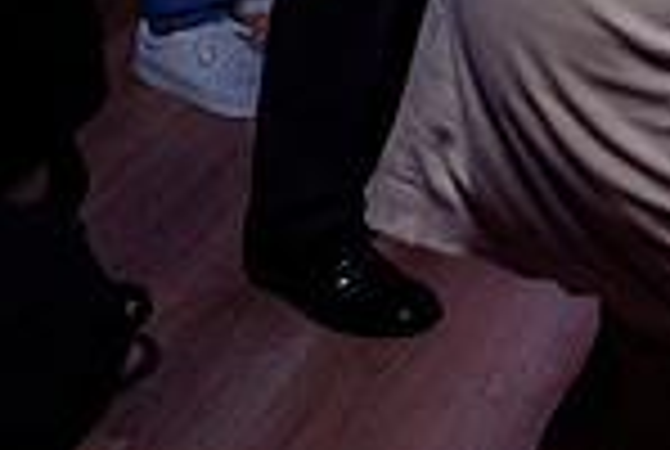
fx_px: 1902
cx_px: 1019
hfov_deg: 17.8
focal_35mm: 102
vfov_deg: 11.8
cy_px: -494
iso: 800
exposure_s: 1/50
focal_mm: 24
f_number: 3.2
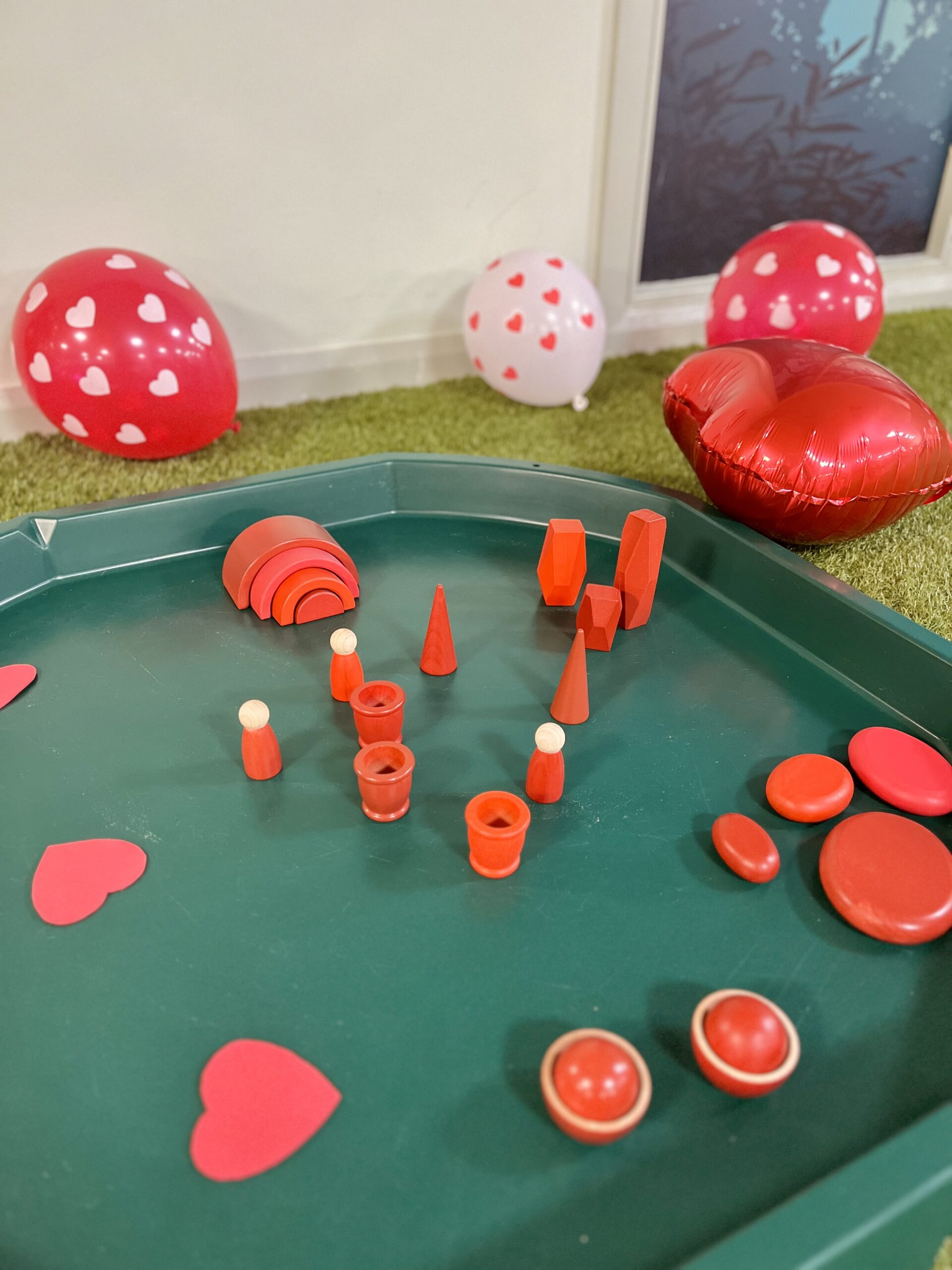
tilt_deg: -32.7
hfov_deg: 53.1
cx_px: 476
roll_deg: -0.4
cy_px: 635
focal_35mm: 26
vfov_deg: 67.3
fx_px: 953
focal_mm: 5.1
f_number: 1.6
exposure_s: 1/50
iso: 400
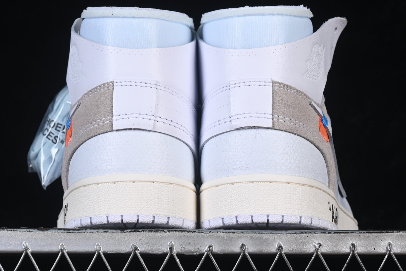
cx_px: 204
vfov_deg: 11.4
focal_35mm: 120
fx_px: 1353
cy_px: 96
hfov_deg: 17.1
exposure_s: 1/100
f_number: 8
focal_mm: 50
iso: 160
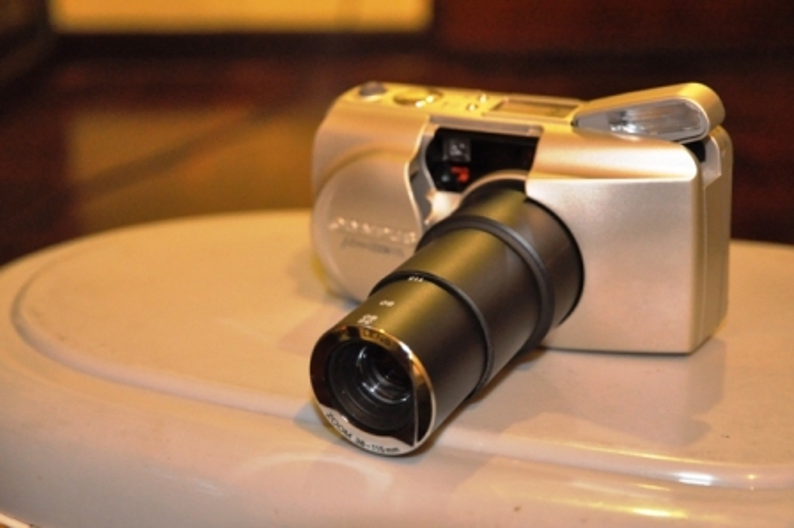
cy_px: 264
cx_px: 397
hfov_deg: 33.4
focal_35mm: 60
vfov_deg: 22.6
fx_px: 1322
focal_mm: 40
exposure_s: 1/40
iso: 2500
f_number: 4.8
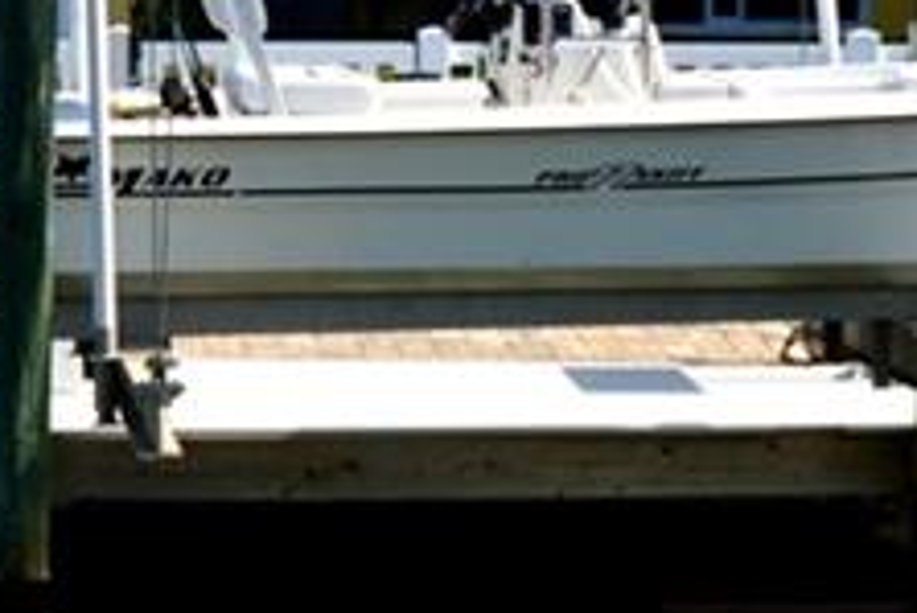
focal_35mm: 215
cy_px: 235
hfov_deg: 9.5
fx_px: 5480
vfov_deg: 6.4
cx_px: 728
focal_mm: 20
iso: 100
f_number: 8
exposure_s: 1/250
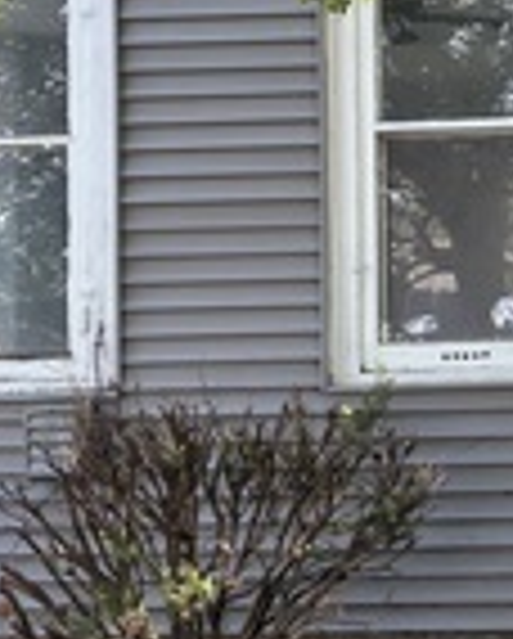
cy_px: 191
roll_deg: +1.7
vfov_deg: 16.1
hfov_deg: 12.6
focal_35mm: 119
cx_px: 657
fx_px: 2254
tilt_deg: +4.3
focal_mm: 5.96
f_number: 1.6
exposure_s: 1/121
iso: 40
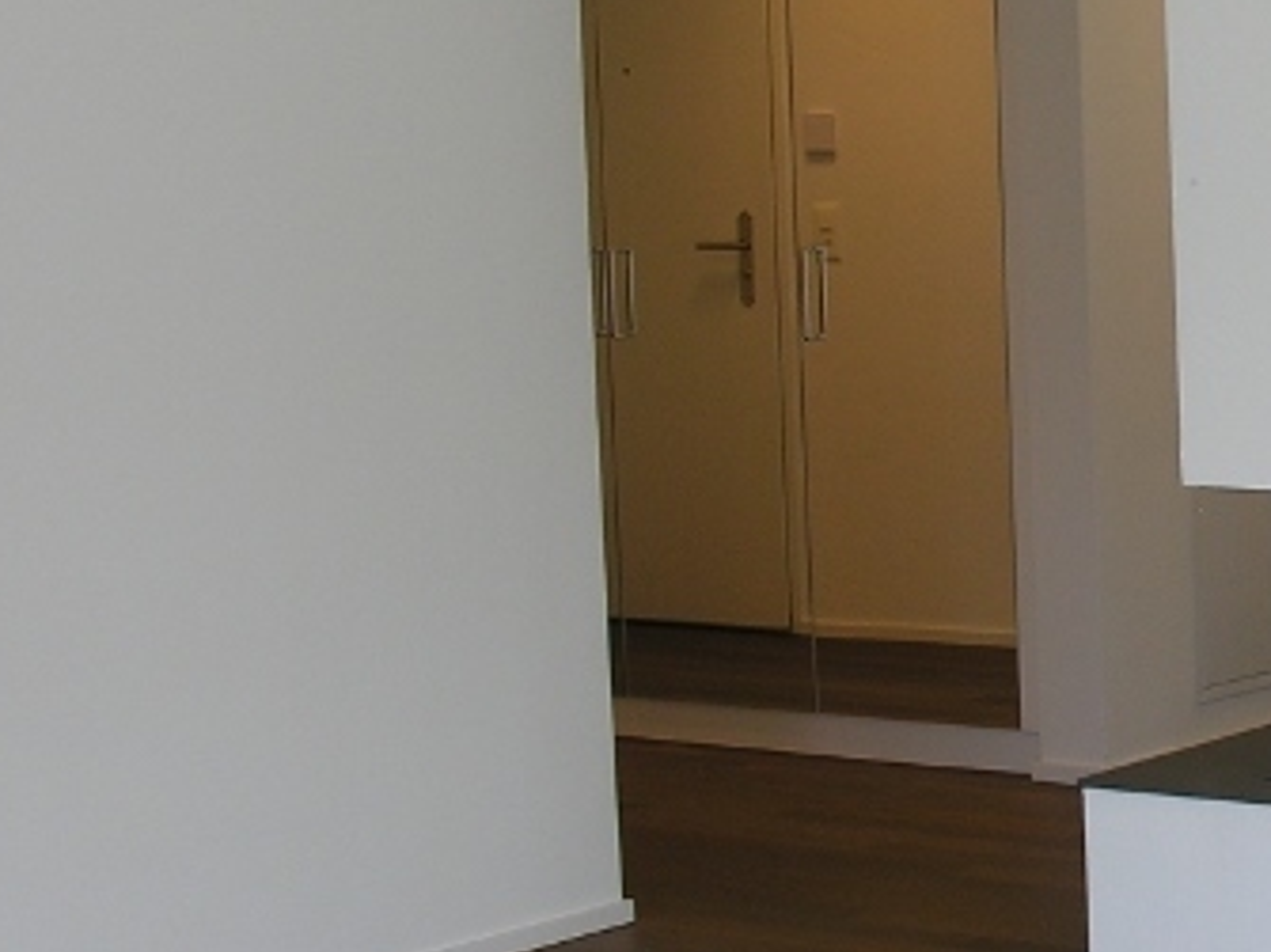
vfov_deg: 13.8
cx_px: 1282
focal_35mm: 107
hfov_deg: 17.9
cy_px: 527
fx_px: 3927
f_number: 3.2
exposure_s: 1/36.1
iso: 50
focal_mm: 8.9
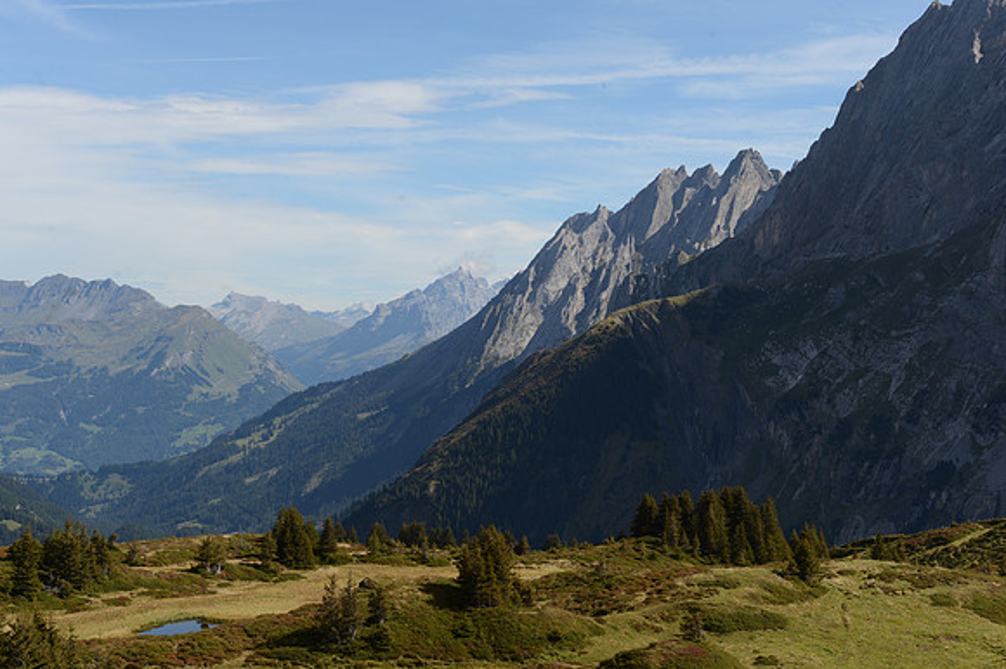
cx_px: 503
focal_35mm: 70
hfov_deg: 28.9
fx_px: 1955
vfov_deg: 19.4
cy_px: 334
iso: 250
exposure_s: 1/320
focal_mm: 70
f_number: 13
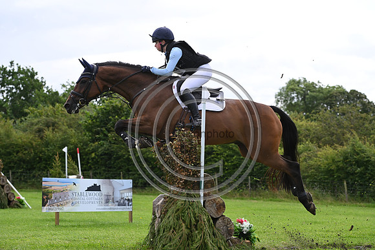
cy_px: 125
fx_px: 1063
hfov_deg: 20.0
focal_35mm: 102
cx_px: 188
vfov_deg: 13.4
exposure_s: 1/1250
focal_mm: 102
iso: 360
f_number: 4.5
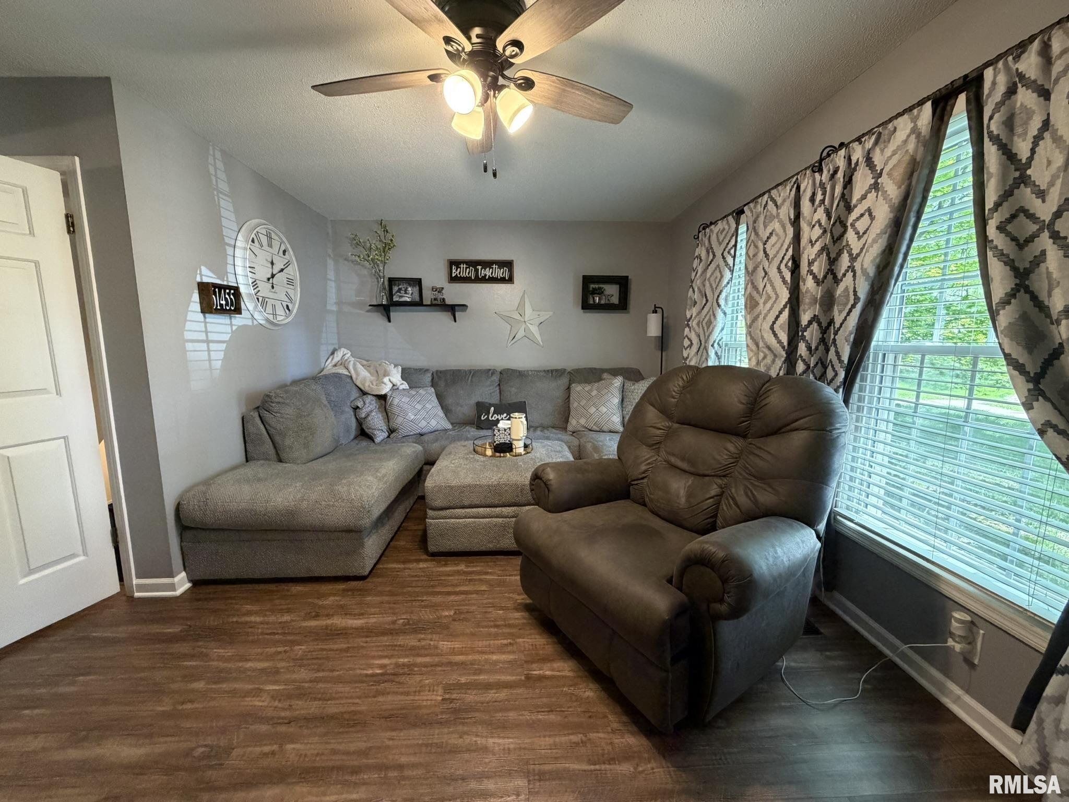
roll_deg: -0.1
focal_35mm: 14
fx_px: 432
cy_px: 401
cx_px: 534
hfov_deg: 102.1
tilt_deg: -8.1
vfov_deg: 85.7
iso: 400
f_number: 2.2
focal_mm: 2.22
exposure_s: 1/60
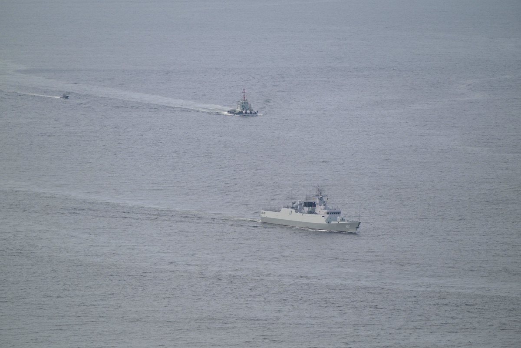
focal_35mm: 400
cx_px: 260
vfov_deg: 3.4
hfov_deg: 5.2
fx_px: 5788
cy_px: 174
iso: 220
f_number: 9
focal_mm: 400
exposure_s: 1/640
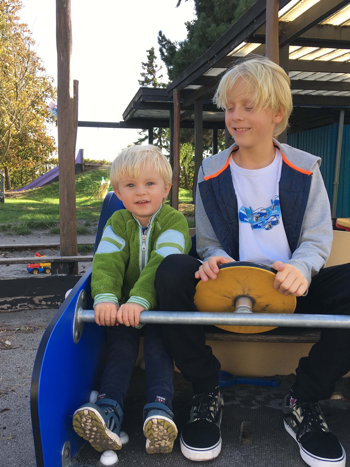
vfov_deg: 47.9
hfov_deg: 36.8
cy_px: 233
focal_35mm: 39
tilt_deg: -6.1
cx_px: 196
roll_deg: +0.1
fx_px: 526
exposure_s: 1/232
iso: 25
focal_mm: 4.15
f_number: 2.2
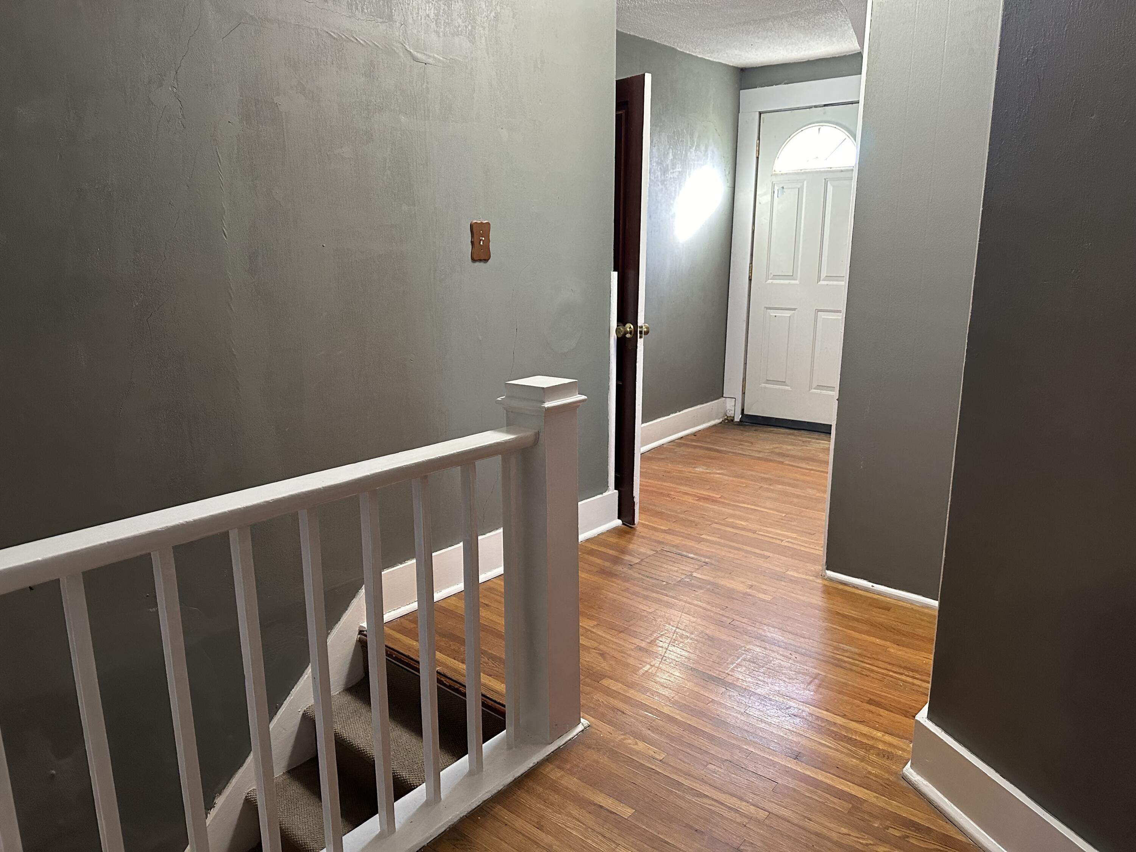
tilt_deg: -12.4
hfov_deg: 71.6
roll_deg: -1.4
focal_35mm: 24
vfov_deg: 56.8
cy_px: 426
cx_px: 568
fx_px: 788
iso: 500
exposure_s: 1/60
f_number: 1.78
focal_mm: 6.86
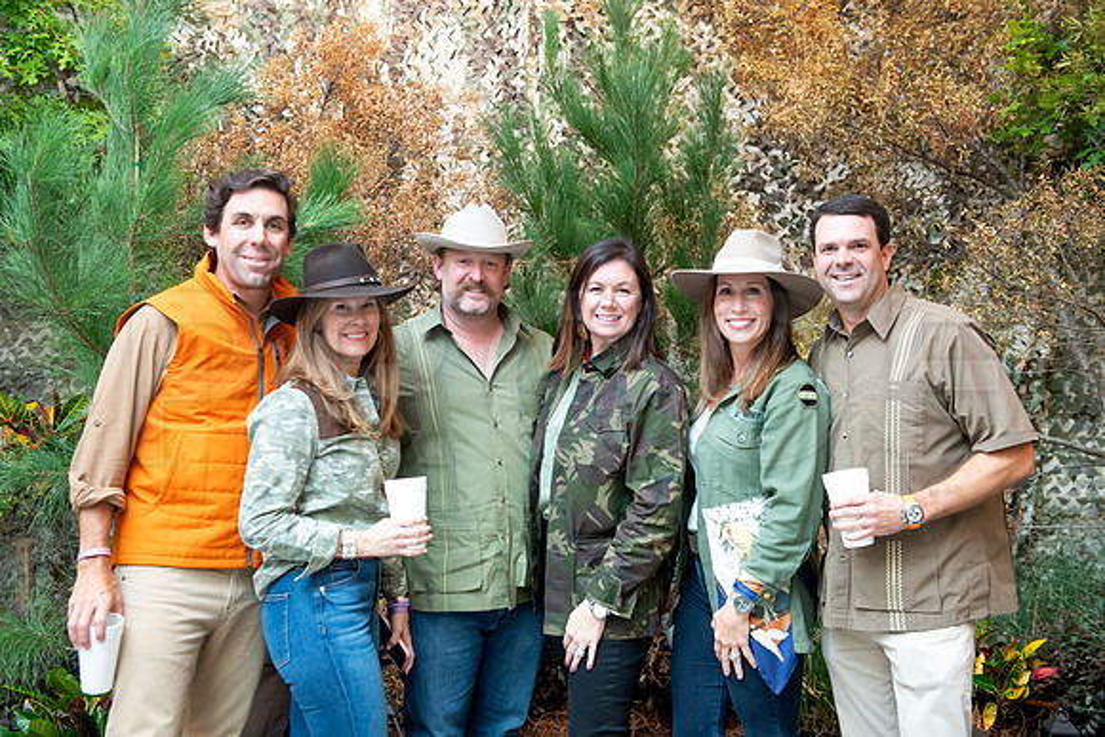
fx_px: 1250
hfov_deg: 47.7
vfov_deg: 32.9
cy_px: 368
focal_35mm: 41
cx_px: 552
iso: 3200
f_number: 5
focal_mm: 40
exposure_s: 1/100
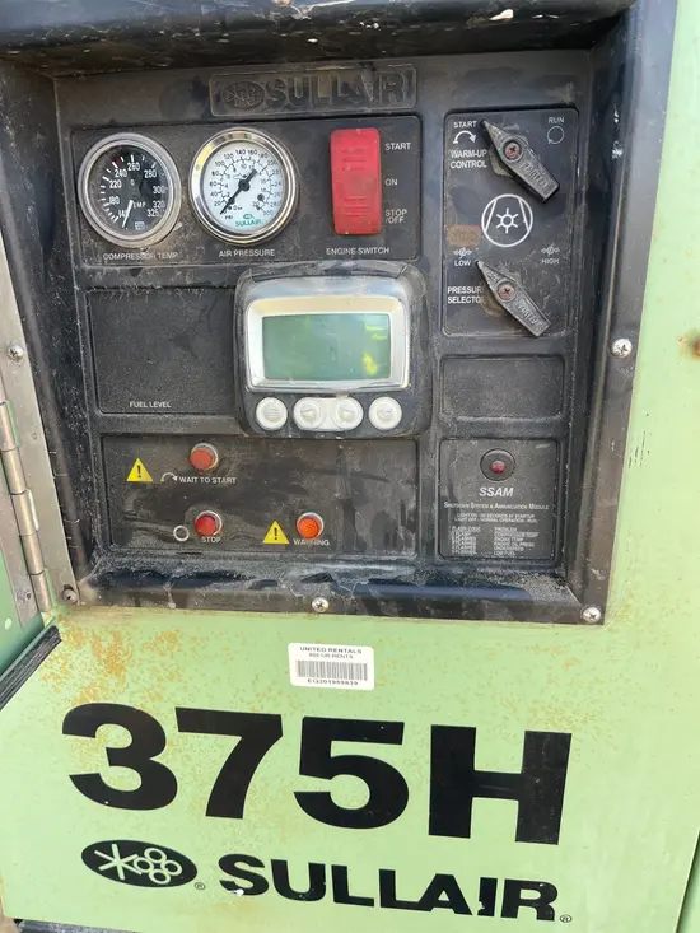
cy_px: 466
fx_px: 701
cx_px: 350
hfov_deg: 53.1
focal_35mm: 26
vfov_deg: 67.3
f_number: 1.6
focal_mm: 5.1
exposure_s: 1/220
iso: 40
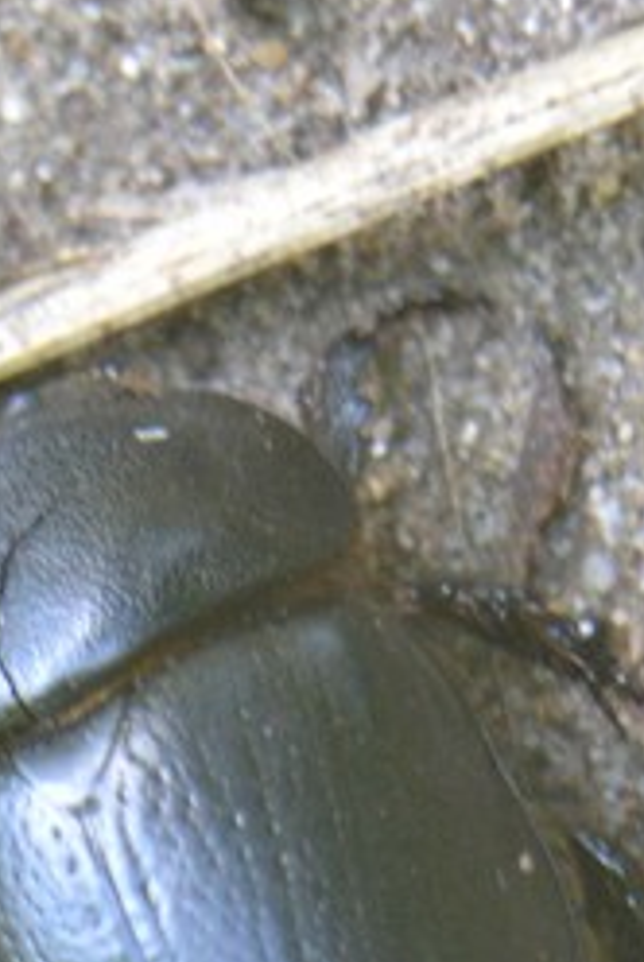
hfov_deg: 1.6
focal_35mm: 850
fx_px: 22743
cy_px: 838
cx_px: 306
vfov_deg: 2.4
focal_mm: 220
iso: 1600
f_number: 5.3
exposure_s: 1/125
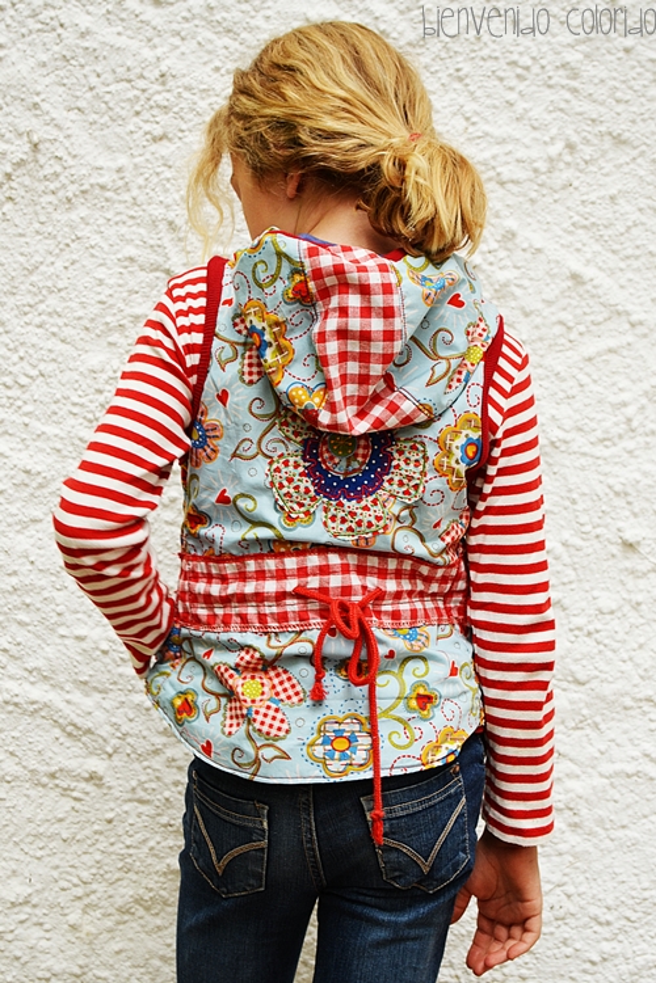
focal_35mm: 78
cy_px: 492
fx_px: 2132
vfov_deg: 26.0
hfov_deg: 17.5
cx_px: 328
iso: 200
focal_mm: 52
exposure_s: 1/160
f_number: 6.3
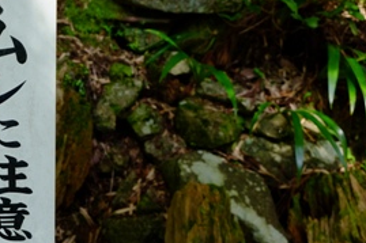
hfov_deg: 41.5
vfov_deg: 29.8
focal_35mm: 45
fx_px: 457
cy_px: 117
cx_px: 67
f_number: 3.6
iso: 400
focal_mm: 18
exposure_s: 1/350
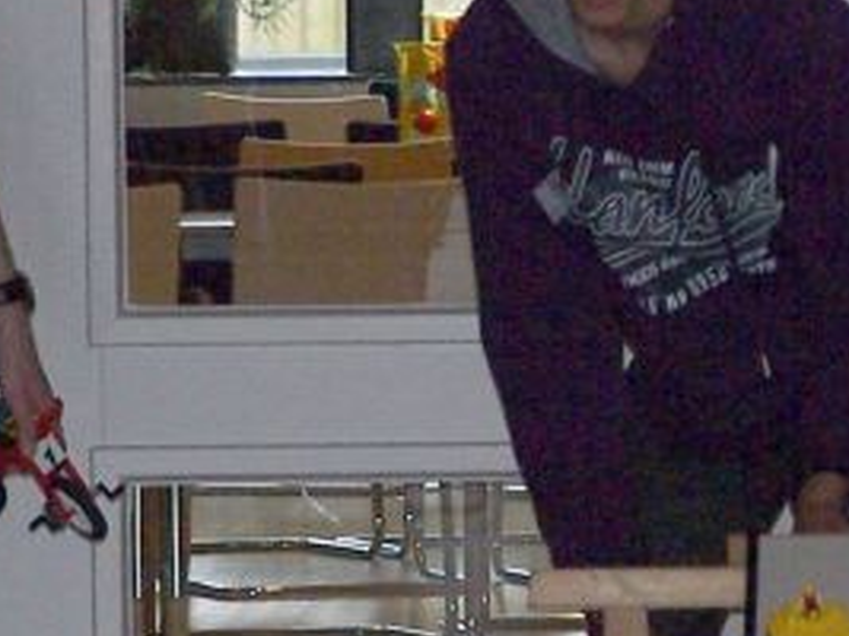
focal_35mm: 648
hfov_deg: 3.1
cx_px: 827
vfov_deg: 2.3
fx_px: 15886
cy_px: 420
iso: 140
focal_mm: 28
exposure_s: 1/125
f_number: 3.2
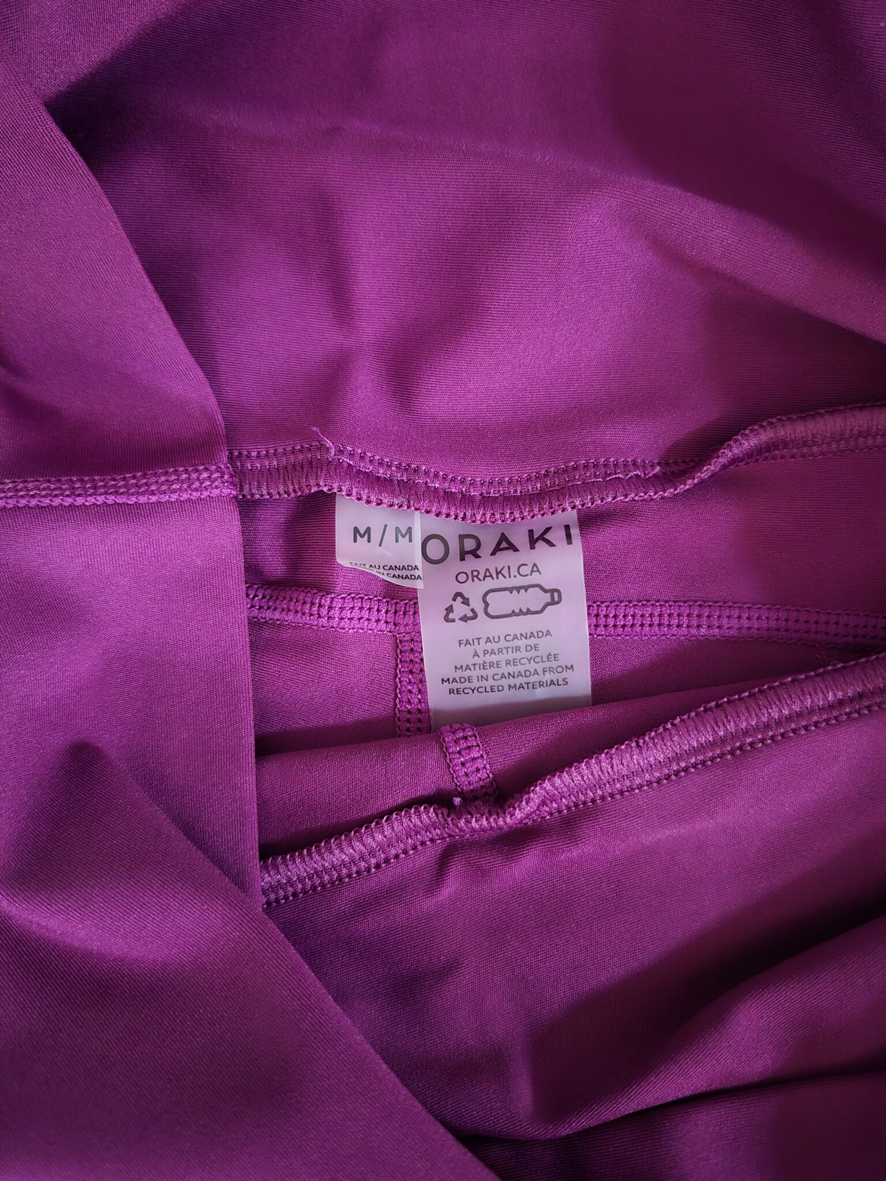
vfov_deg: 73.9
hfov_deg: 58.9
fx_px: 785
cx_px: 443
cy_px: 590
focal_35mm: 23
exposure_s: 1/20
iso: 2500
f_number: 1.8
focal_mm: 5.4
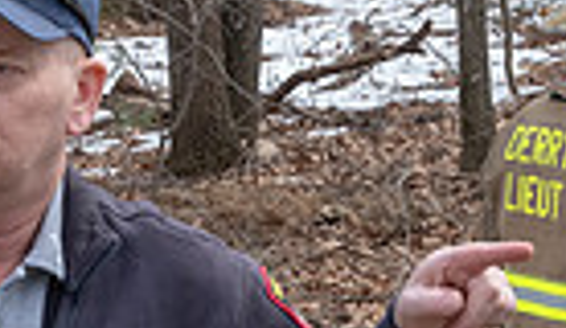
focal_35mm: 263
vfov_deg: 4.7
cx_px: 38
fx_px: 3976
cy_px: 211
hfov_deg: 8.1
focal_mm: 35
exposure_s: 1/320
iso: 1000
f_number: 9
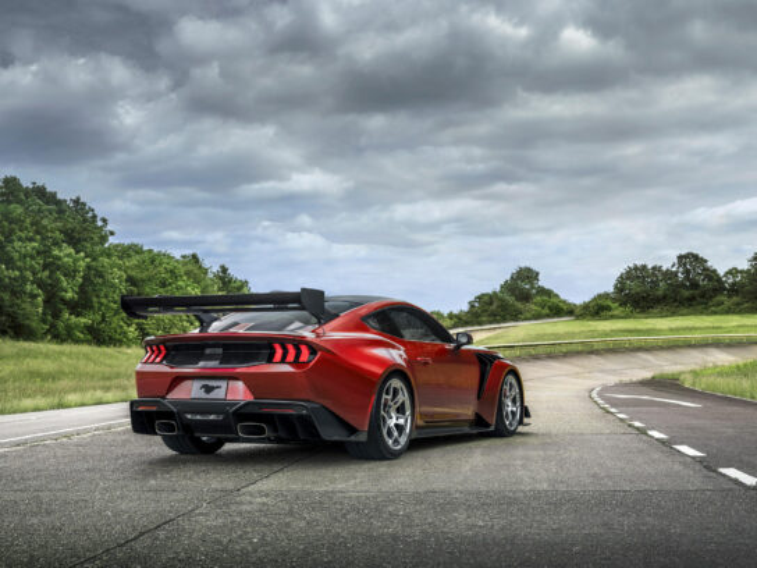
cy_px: 284
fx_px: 1093
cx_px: 378
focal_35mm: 50
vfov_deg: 29.1
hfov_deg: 38.2
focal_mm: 63
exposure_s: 1/5
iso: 50
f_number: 10
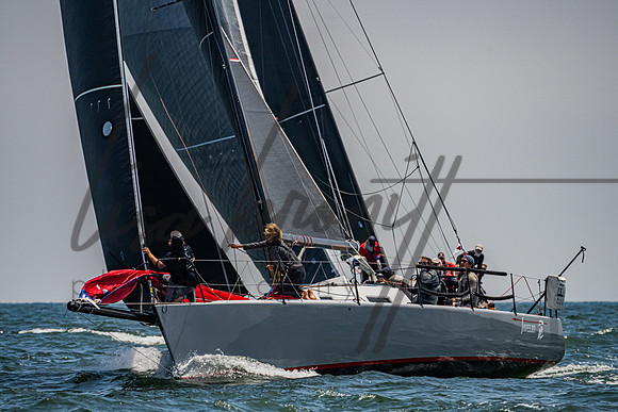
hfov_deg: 4.7
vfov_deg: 3.2
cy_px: 211
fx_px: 7479
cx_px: 309
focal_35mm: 436
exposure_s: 1/3200
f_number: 8
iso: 400
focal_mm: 330
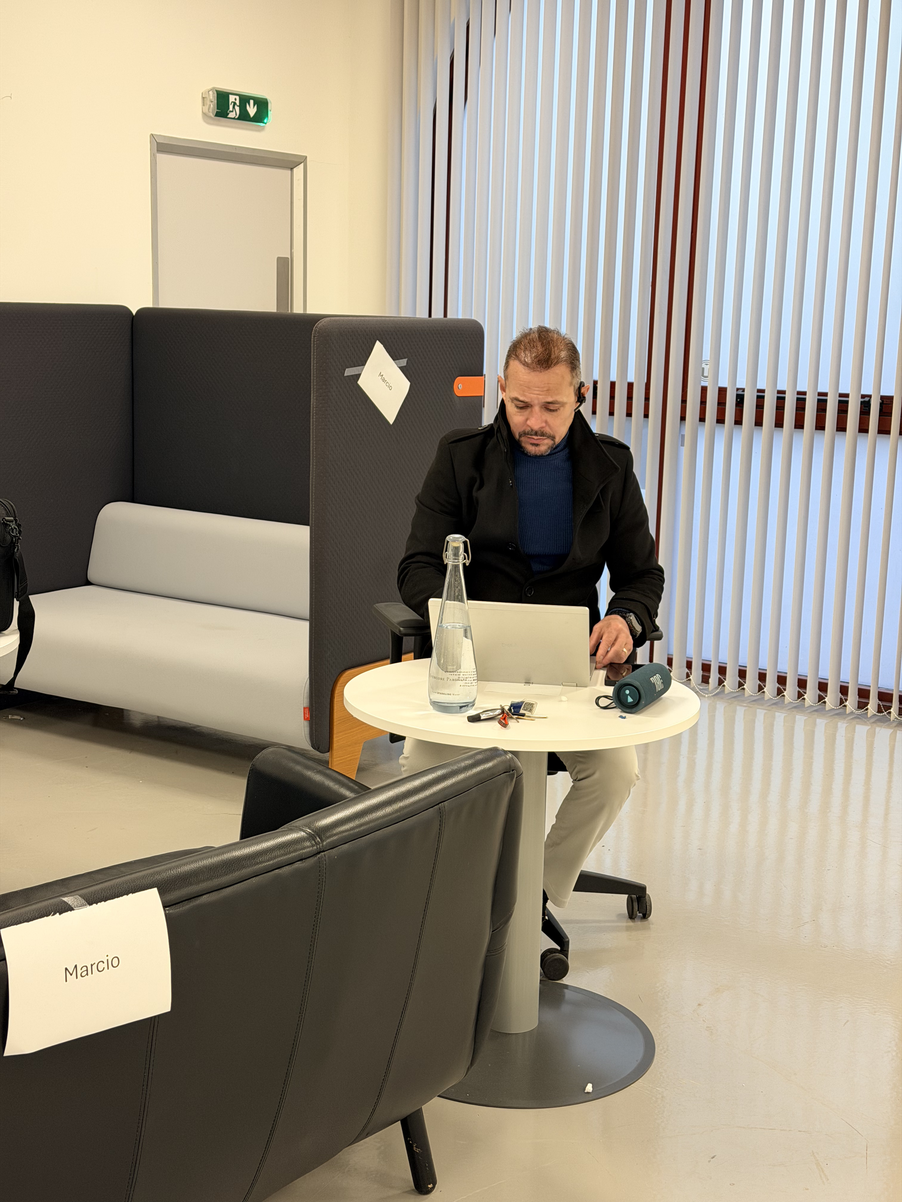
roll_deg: -1.4
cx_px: 451
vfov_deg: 39.7
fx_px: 1668
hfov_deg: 30.3
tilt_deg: -10.5
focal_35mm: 48
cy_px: 601
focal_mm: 6.76
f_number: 1.78
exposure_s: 1/50
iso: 100
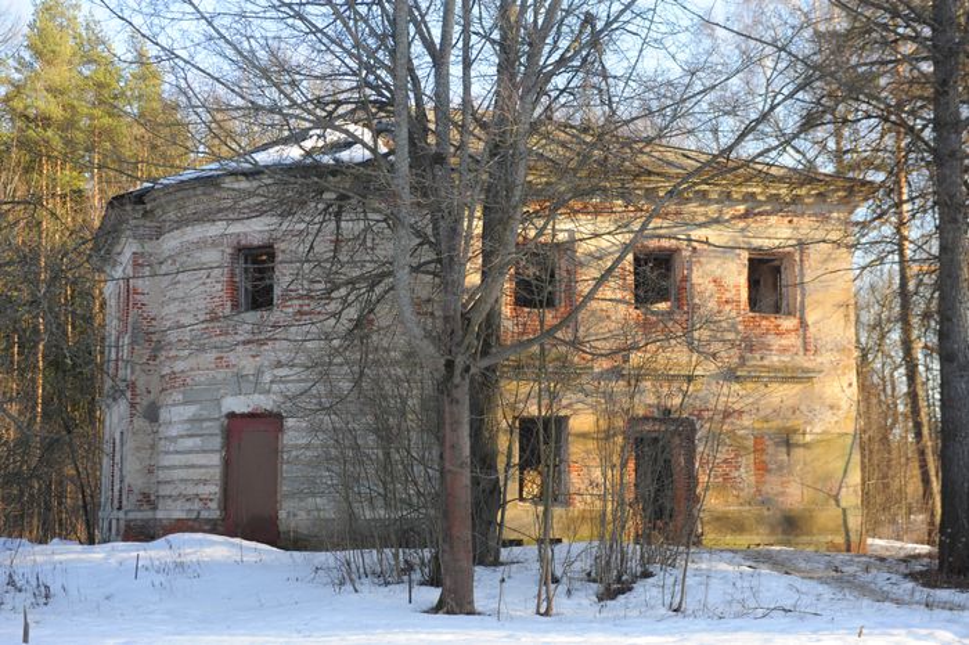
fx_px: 1668
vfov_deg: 21.9
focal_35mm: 62
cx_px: 484
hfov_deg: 32.4
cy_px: 322
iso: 250
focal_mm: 62
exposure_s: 1/160
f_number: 5.6
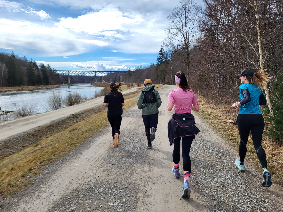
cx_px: 142
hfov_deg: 67.3
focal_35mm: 26
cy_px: 106
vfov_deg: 53.1
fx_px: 213
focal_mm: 5.4
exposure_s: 1/2352
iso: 40
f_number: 1.8
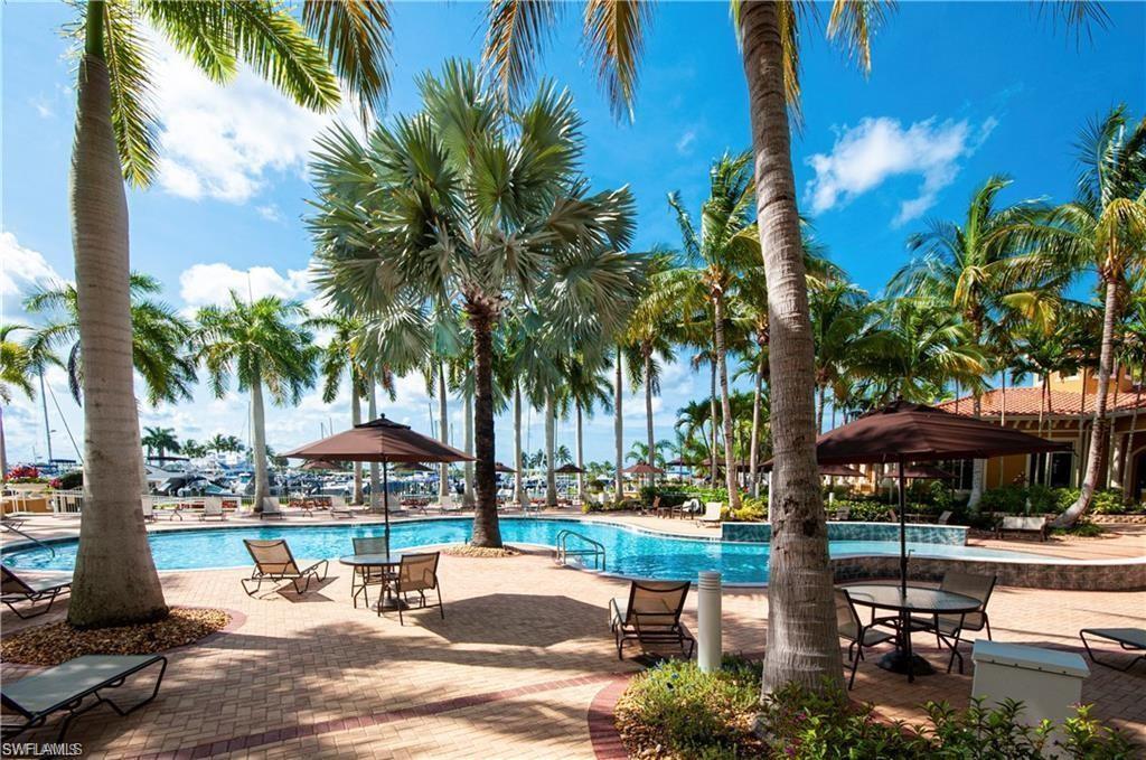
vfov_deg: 77.1
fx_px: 477
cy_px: 380
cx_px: 573
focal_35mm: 15
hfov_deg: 100.5
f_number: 8
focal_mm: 10
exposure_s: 1/400
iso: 200
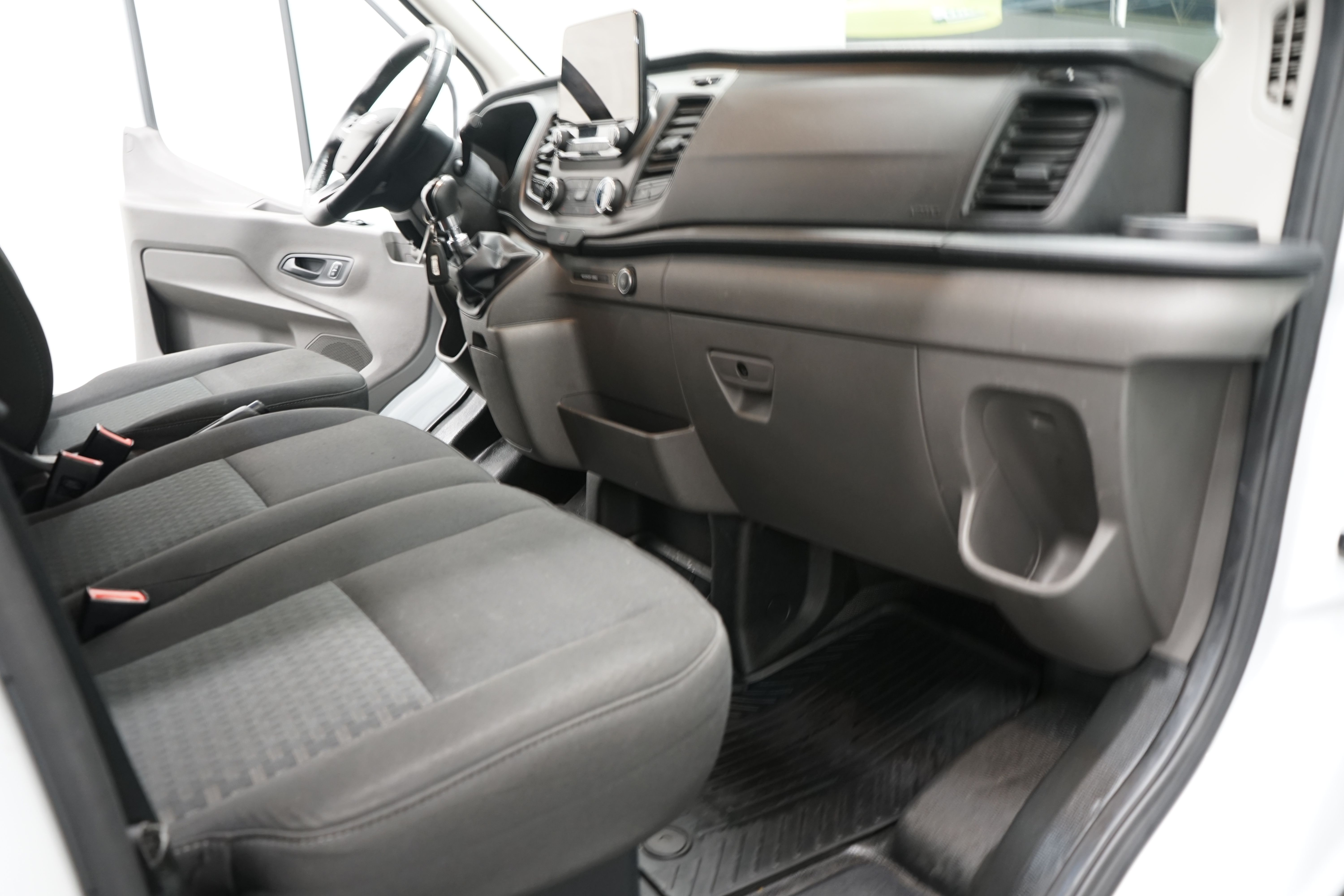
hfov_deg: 65.5
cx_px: 672
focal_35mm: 28
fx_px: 1045
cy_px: 448
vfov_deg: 46.4
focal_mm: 28
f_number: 5.6
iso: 800
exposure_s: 1/3
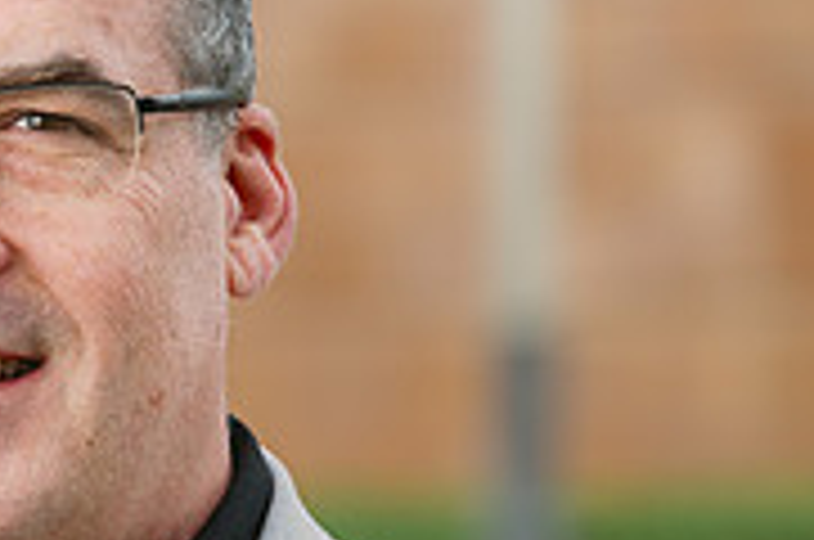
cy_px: 536
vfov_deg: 2.4
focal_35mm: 578
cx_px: -279
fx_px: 13046
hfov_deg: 3.6
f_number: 4.5
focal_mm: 180
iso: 100
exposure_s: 1/200
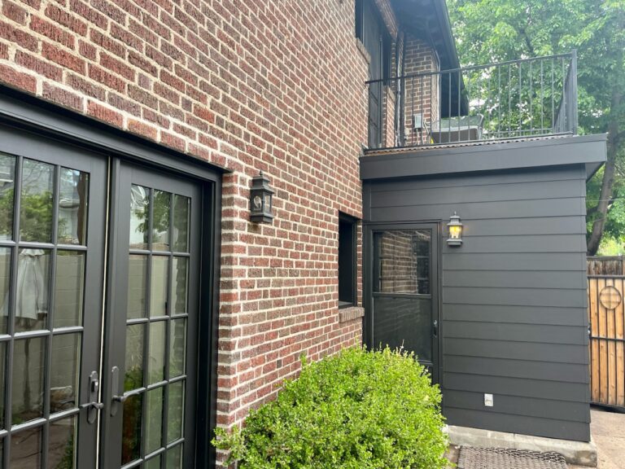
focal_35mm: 26
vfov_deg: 53.1
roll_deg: -1.3
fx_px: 469
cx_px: 312
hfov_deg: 67.3
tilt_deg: +3.6
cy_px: 234
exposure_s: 1/121
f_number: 1.6
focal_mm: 5.1
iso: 80
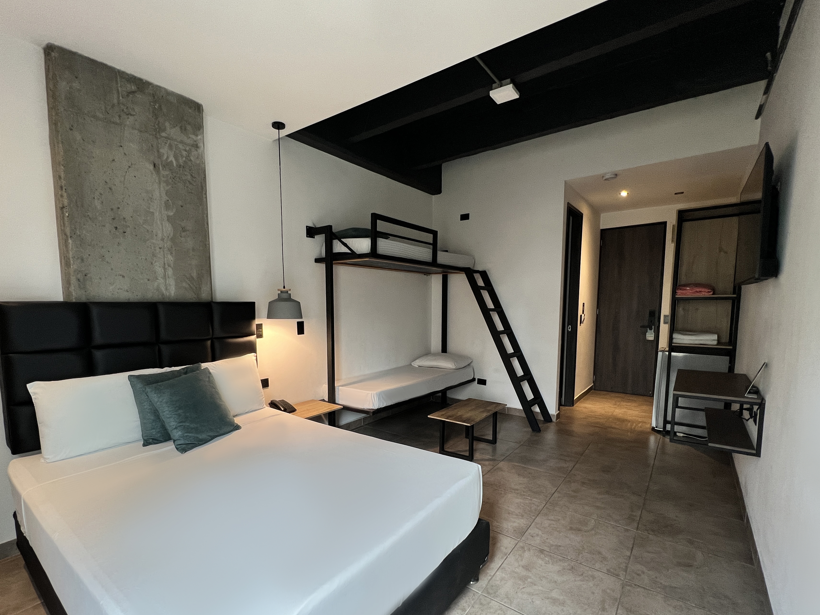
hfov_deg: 98.1
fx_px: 355
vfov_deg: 81.3
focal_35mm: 15
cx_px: 388
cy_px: 349
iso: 160
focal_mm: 1.57
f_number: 1.8
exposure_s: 1/60
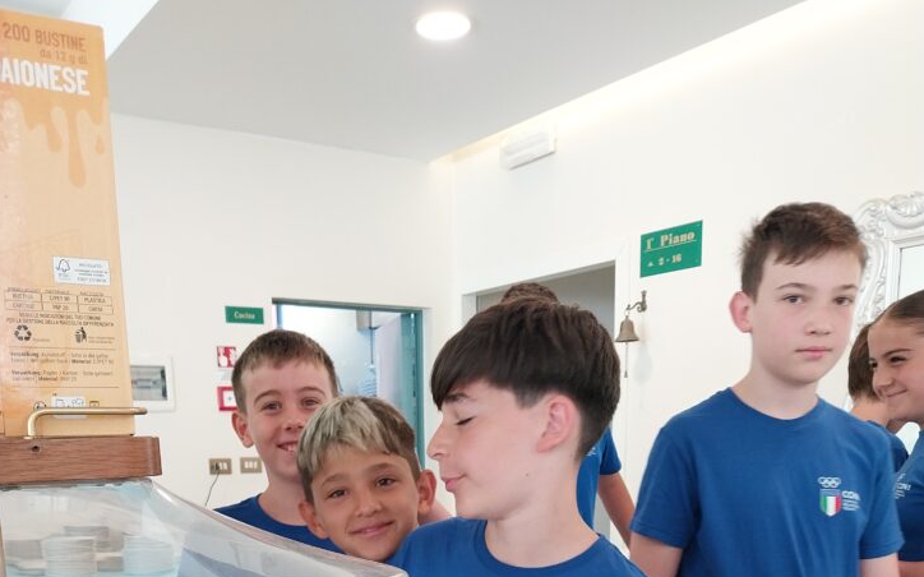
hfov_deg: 50.4
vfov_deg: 29.4
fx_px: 982
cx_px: 436
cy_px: 643
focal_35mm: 39
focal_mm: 4
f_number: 1.8
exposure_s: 1/50
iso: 160
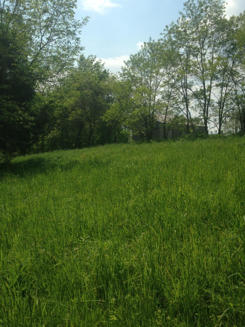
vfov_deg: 45.8
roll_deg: -1.3
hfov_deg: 35.1
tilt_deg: -4.6
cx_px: 108
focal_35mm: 41
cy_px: 173
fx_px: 387
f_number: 2.4
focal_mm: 4.12
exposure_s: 1/2088
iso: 50
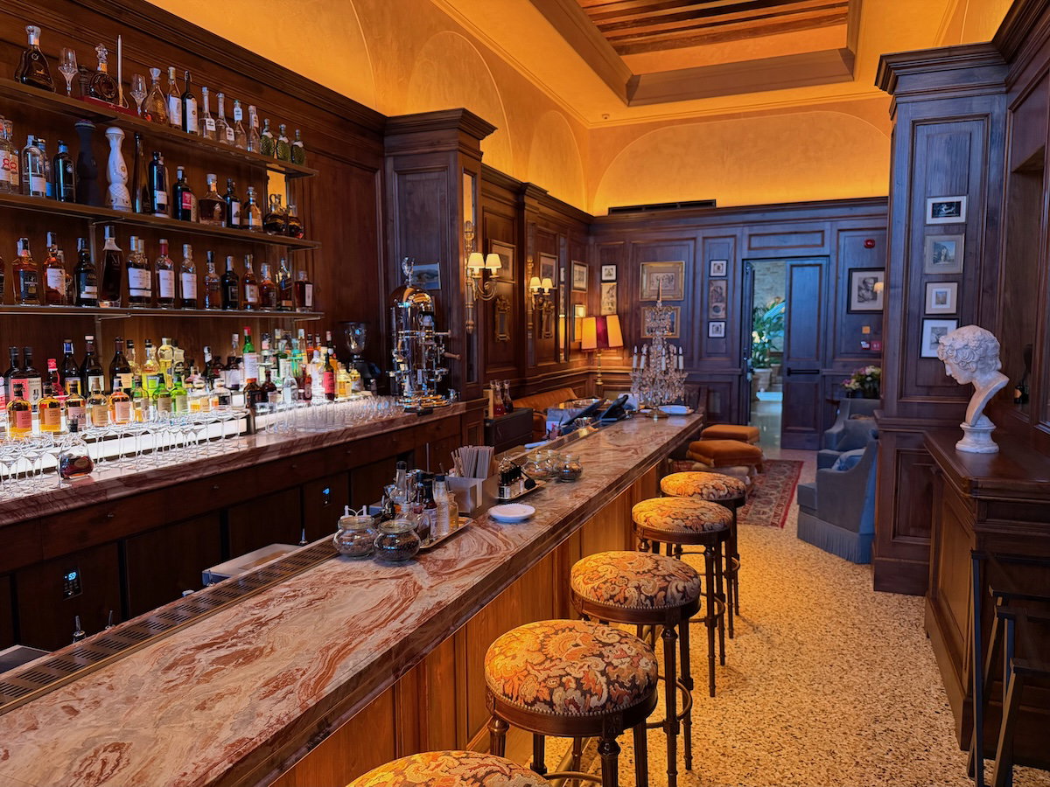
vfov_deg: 56.8
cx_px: 525
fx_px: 728
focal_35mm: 24
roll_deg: +1.4
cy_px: 394
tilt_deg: -5.3
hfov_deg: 71.6
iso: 500
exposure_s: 1/50
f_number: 1.78
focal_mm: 6.76
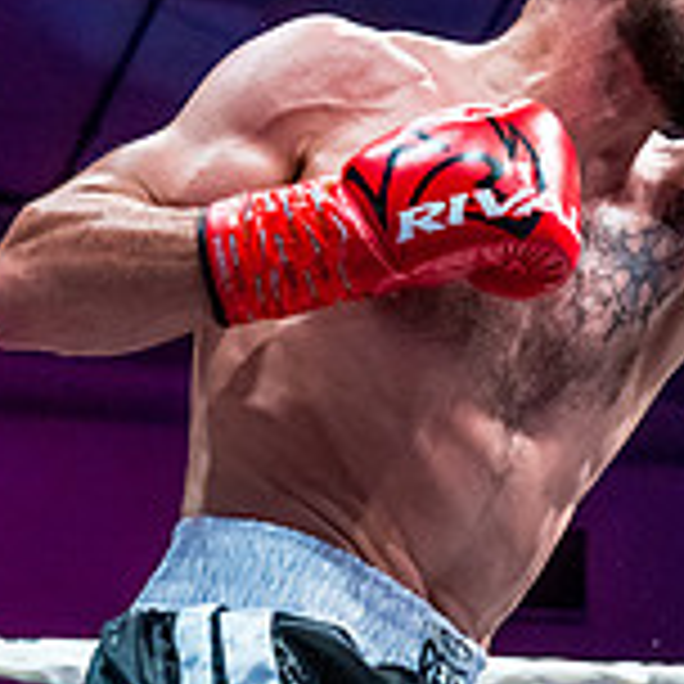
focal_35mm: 160
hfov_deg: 10.5
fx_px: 3577
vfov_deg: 10.9
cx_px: 1049
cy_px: 122
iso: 4000
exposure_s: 1/1000
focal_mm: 45
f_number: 4
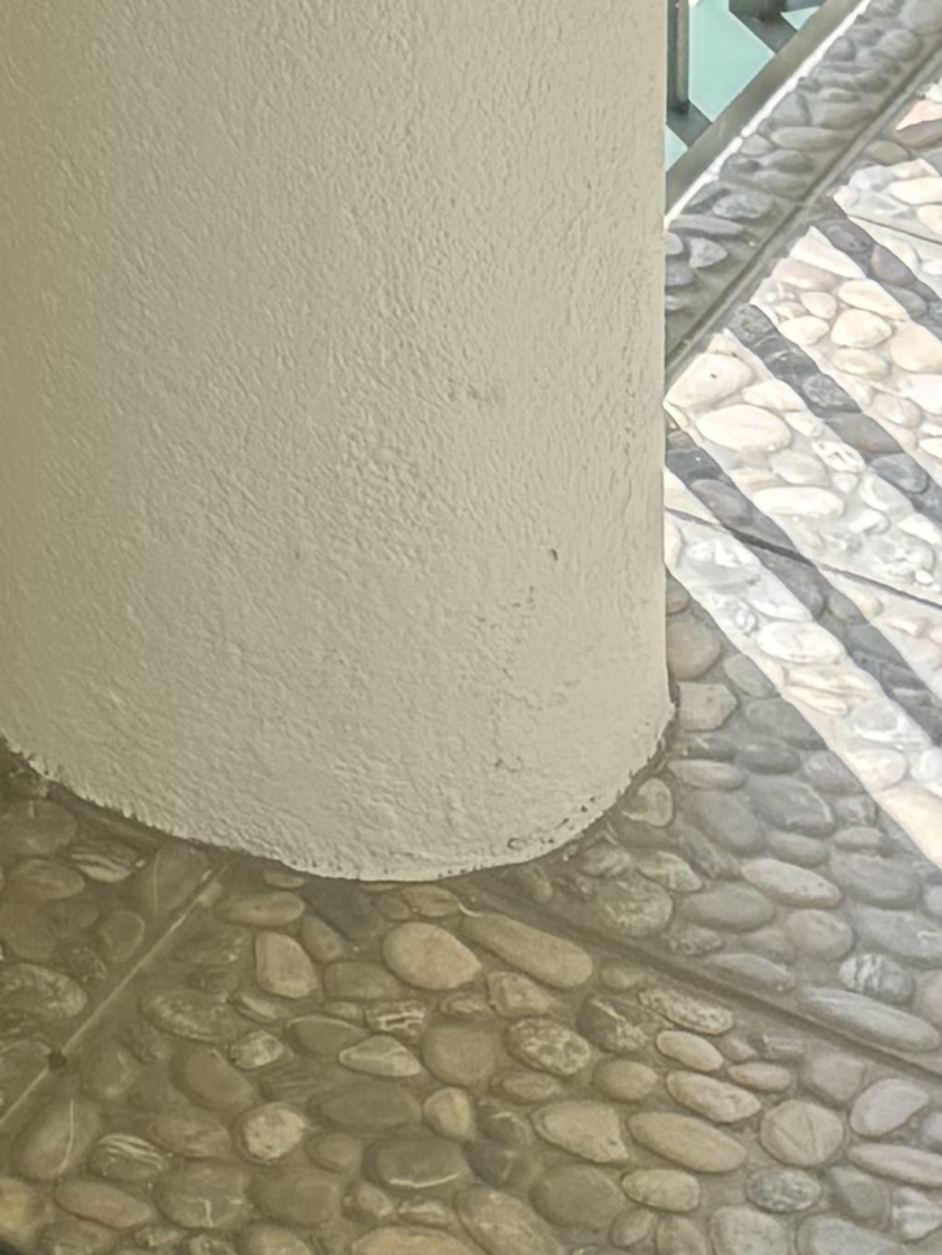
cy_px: -2174
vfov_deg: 10.8
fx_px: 5151
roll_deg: +2.4
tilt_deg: -4.7
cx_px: -1362
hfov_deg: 9.3
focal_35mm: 142
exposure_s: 1/888
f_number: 1.78
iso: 80
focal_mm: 6.76
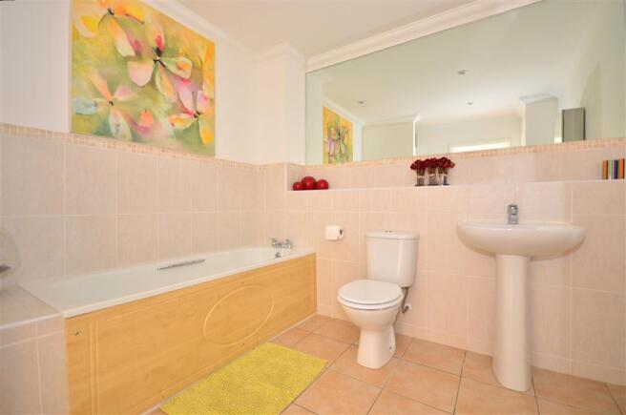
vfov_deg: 77.1
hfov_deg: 100.5
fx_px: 260
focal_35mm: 15
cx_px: 313
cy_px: 208
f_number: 5
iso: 200
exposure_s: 2
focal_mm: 10
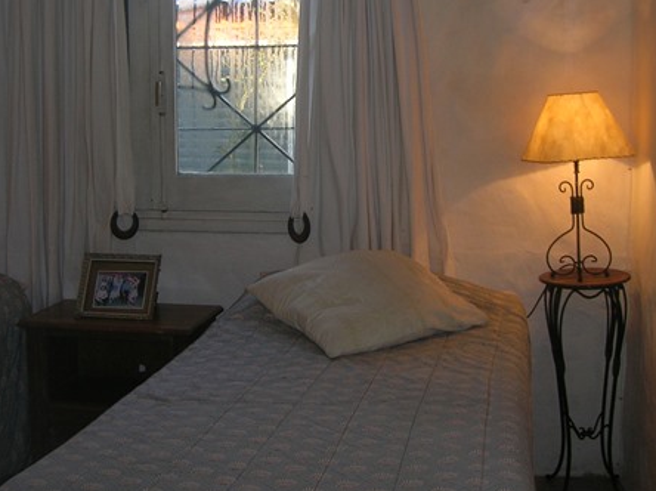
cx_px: 291
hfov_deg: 38.9
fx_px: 928
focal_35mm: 49
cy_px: 153
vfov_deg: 29.4
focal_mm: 5.7
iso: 50
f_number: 2.9
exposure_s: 1/30
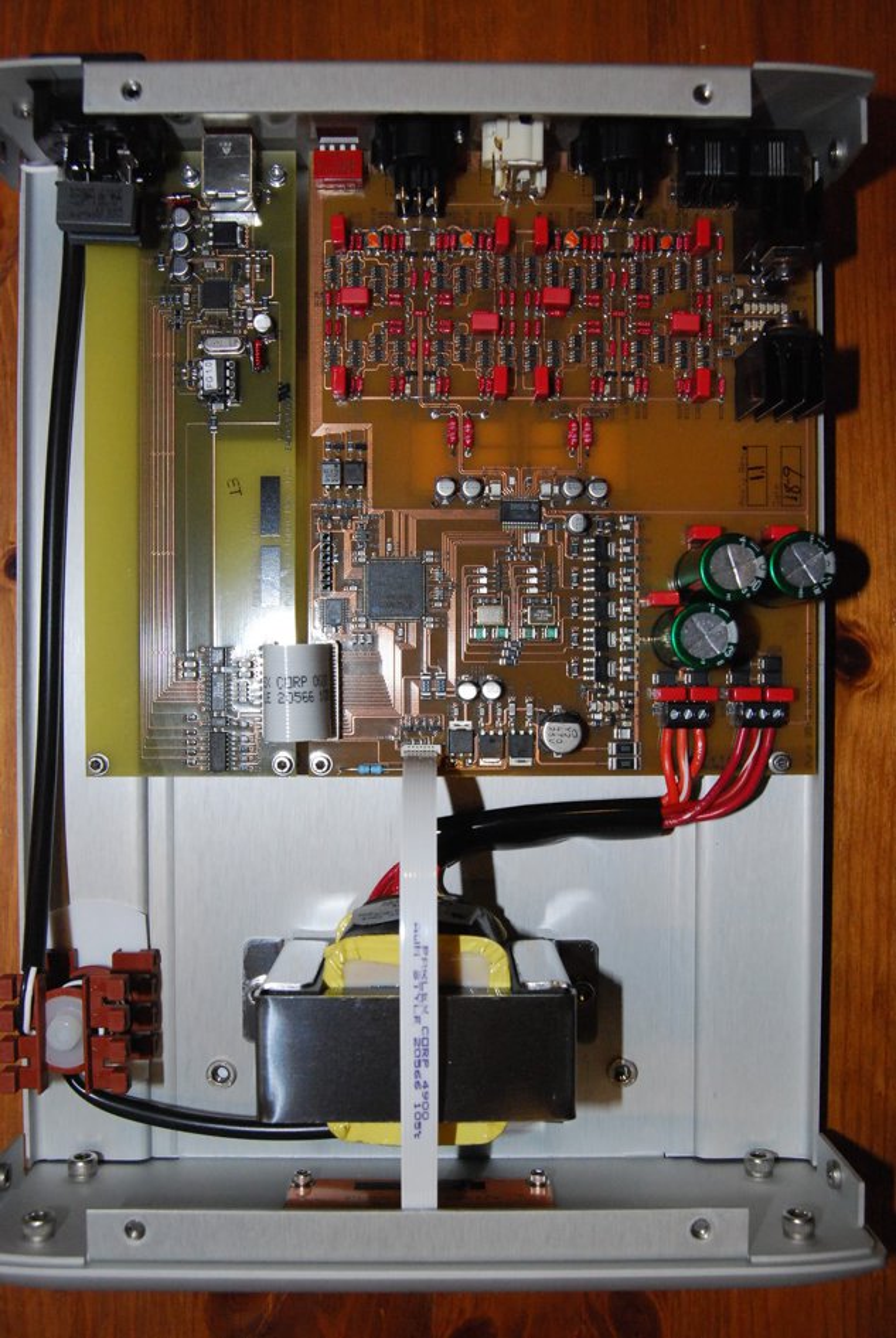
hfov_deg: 38.5
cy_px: 669
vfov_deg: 55.0
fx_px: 1284
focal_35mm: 34
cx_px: 448
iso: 1600
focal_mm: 23
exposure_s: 1/125
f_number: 8
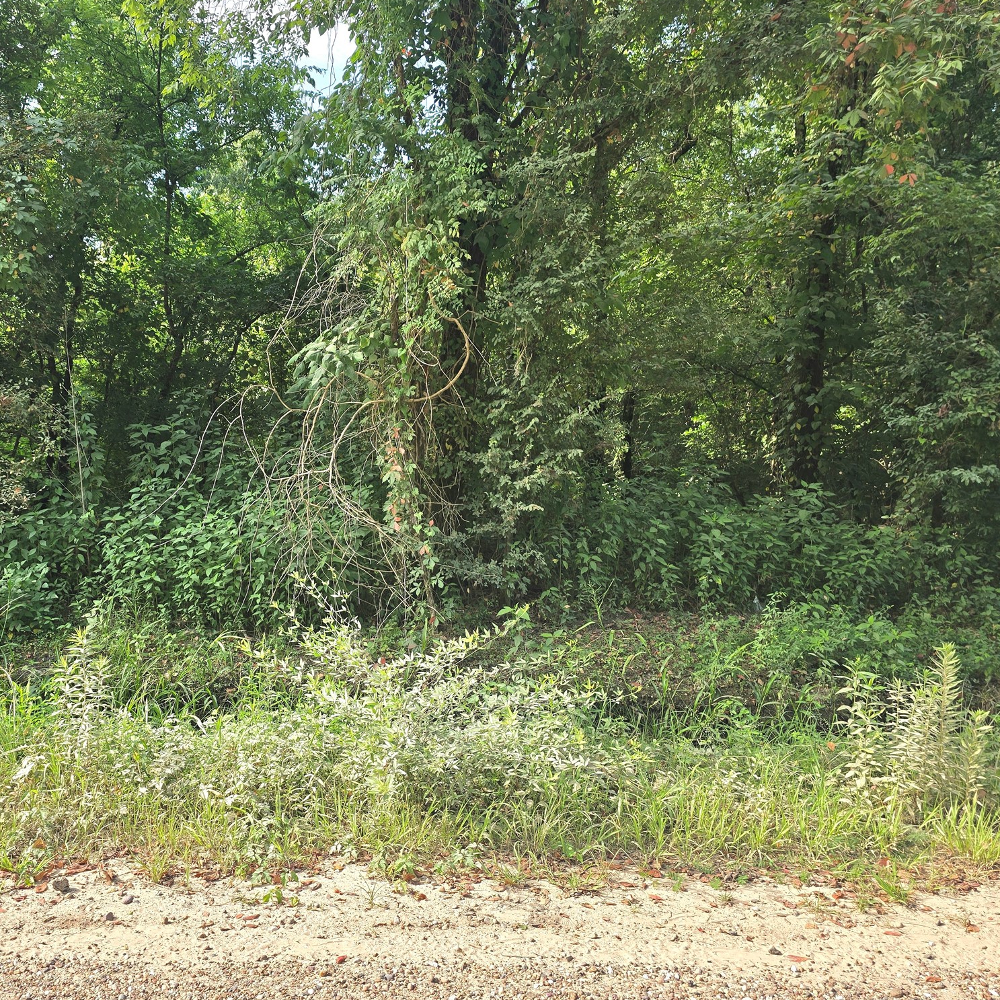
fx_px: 915
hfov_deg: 55.9
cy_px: 507
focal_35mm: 28
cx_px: 323
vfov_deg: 57.3
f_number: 1.7
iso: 16
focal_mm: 6.3
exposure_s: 1/182
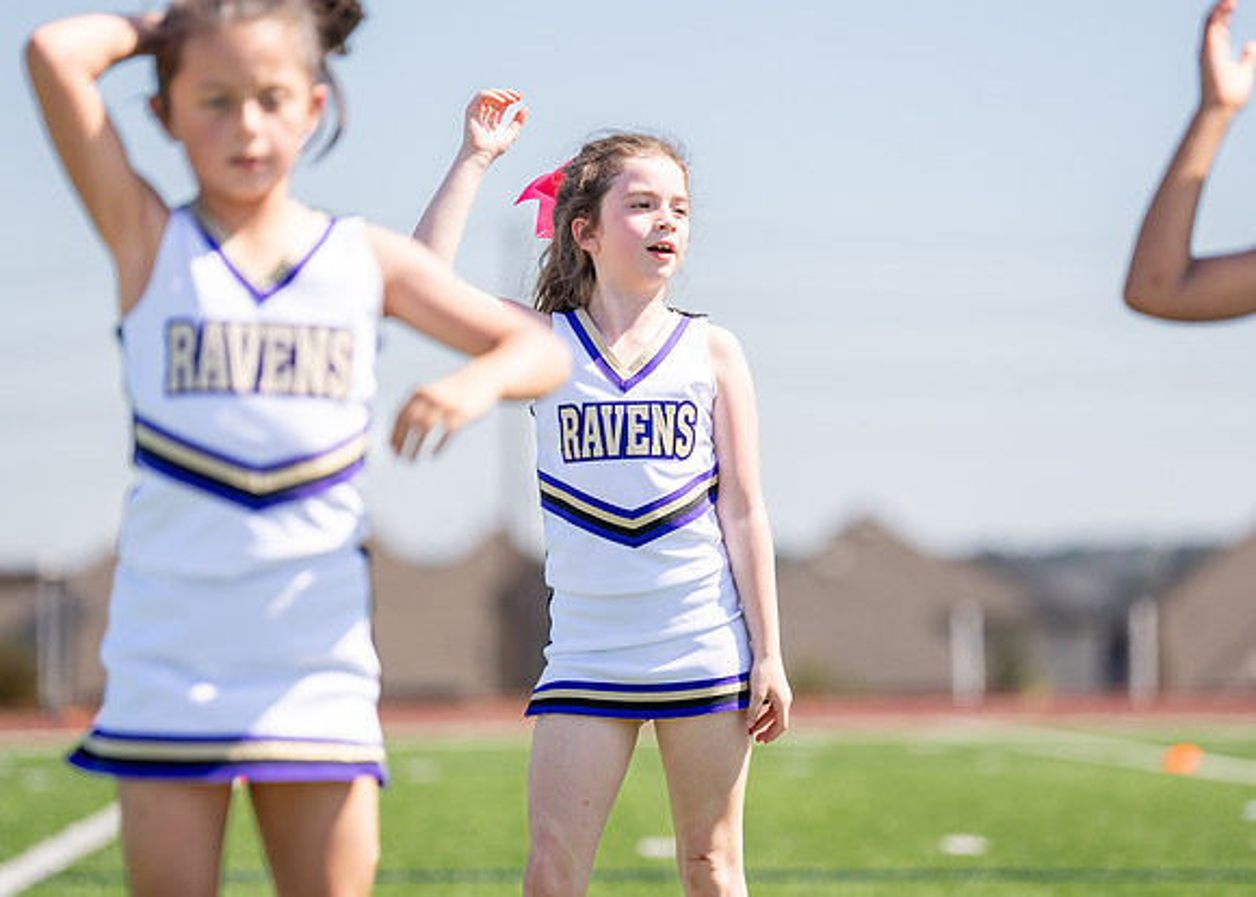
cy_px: 425
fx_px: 6855
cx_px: 661
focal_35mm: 192
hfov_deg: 10.5
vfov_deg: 7.5
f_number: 2.8
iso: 200
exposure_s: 1/2500
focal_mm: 159
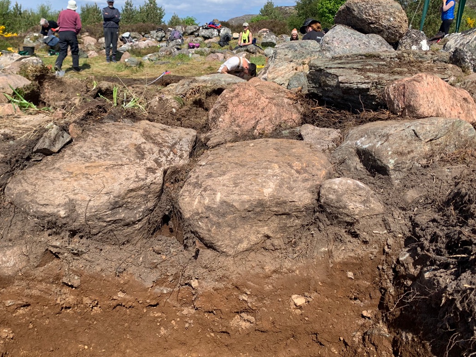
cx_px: 200
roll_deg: -1.9
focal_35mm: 32
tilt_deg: -19.9
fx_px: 440
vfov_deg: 44.1
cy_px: 187
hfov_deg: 56.5
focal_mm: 4.25
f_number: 1.8
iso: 25
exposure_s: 1/1845
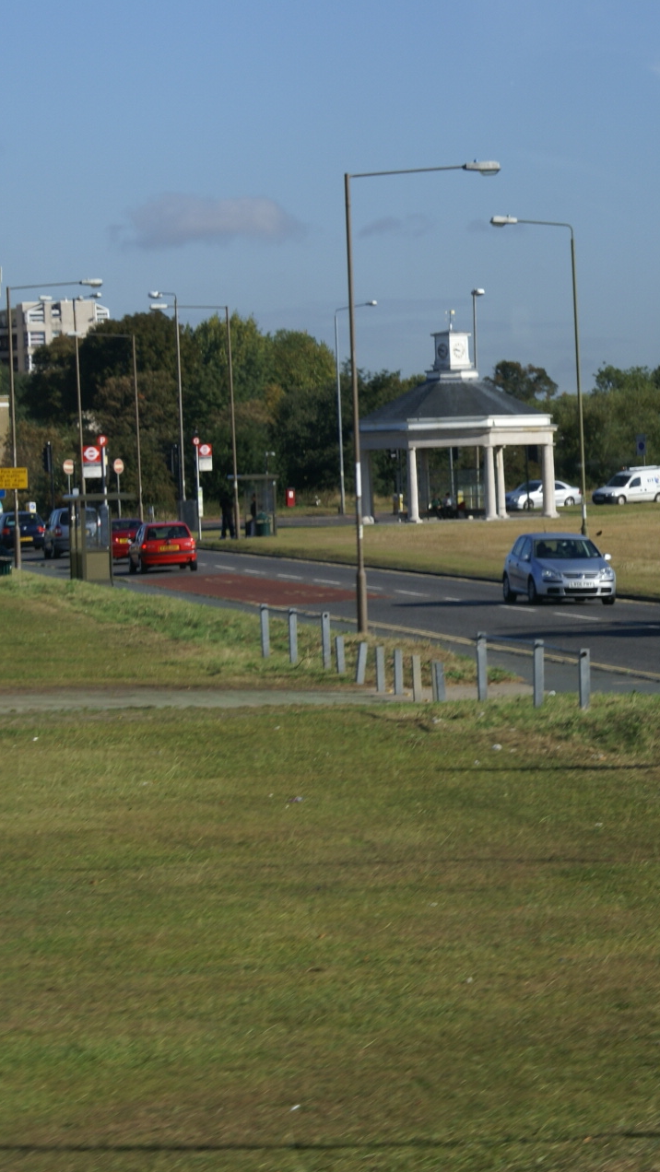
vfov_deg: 13.0
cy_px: 587
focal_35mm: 166
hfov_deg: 7.3
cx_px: 710
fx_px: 5162
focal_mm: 70
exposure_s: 1/160
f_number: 8
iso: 100
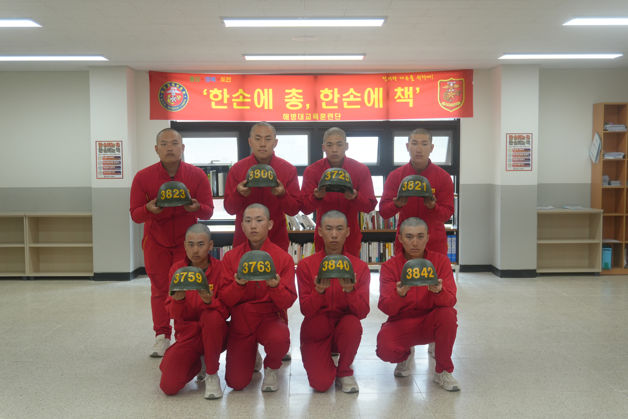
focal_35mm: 45
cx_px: 314
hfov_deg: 43.6
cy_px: 210
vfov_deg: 29.9
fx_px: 785
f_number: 5
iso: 500
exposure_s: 1/160
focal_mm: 30
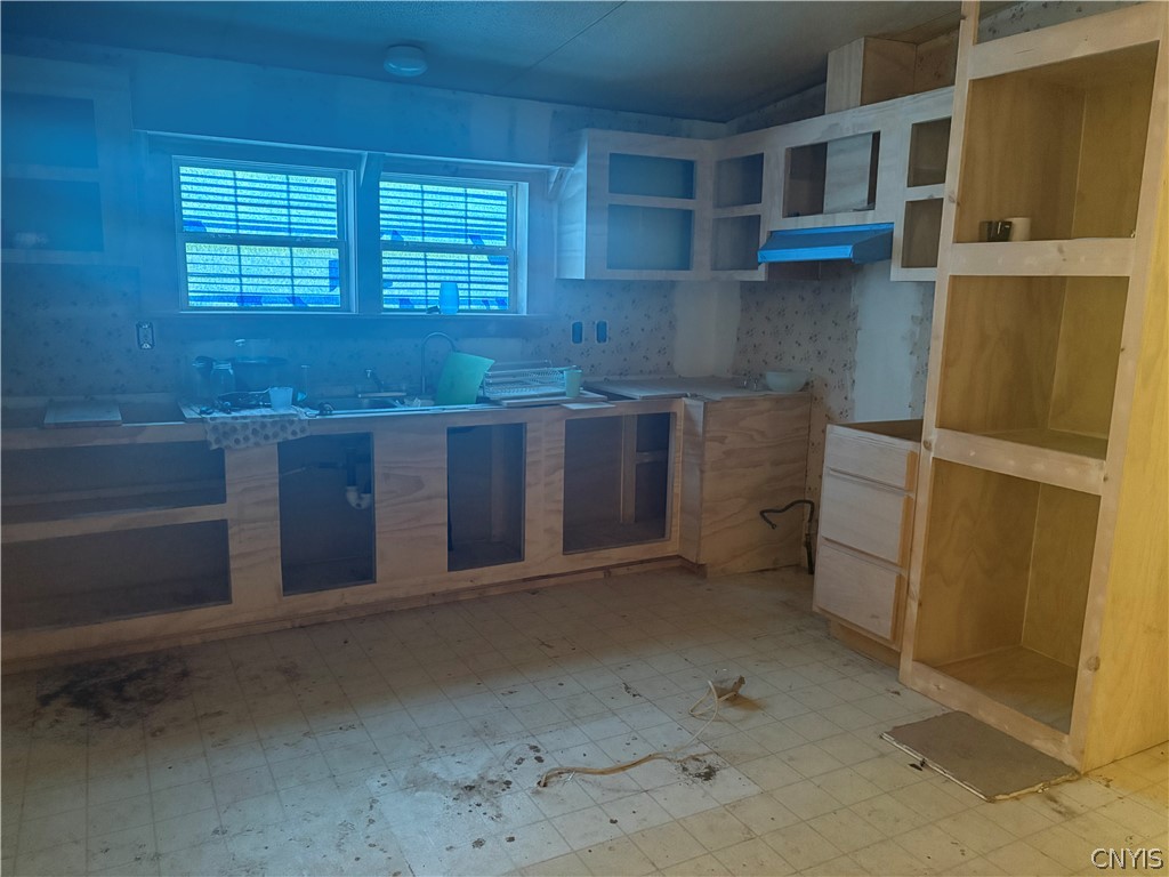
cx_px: 584
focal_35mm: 26
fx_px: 878
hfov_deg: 67.3
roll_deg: -0.3
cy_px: 438
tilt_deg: -10.1
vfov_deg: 53.1
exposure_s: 1/36
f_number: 1.6
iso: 640
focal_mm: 5.96
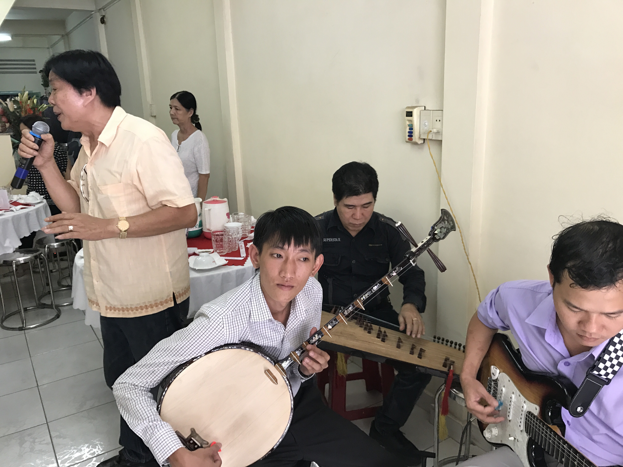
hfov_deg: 63.4
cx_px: 312
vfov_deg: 49.7
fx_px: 504
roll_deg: +3.1
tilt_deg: -15.5
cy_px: 234
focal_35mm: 28
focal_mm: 3.99
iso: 40
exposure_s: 1/20
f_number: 1.8
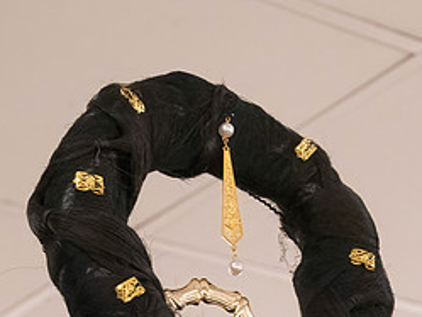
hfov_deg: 12.6
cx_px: 268
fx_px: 1915
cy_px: 286
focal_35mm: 157
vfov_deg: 9.4
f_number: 9
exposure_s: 1/500
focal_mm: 70
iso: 16000
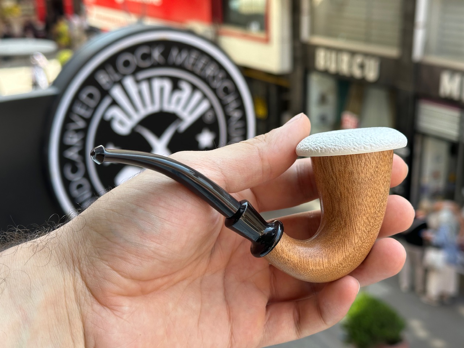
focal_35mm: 48
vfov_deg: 30.3
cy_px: 174
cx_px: 232
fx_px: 643
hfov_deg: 39.7
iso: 64
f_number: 1.78
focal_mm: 6.86
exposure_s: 1/406
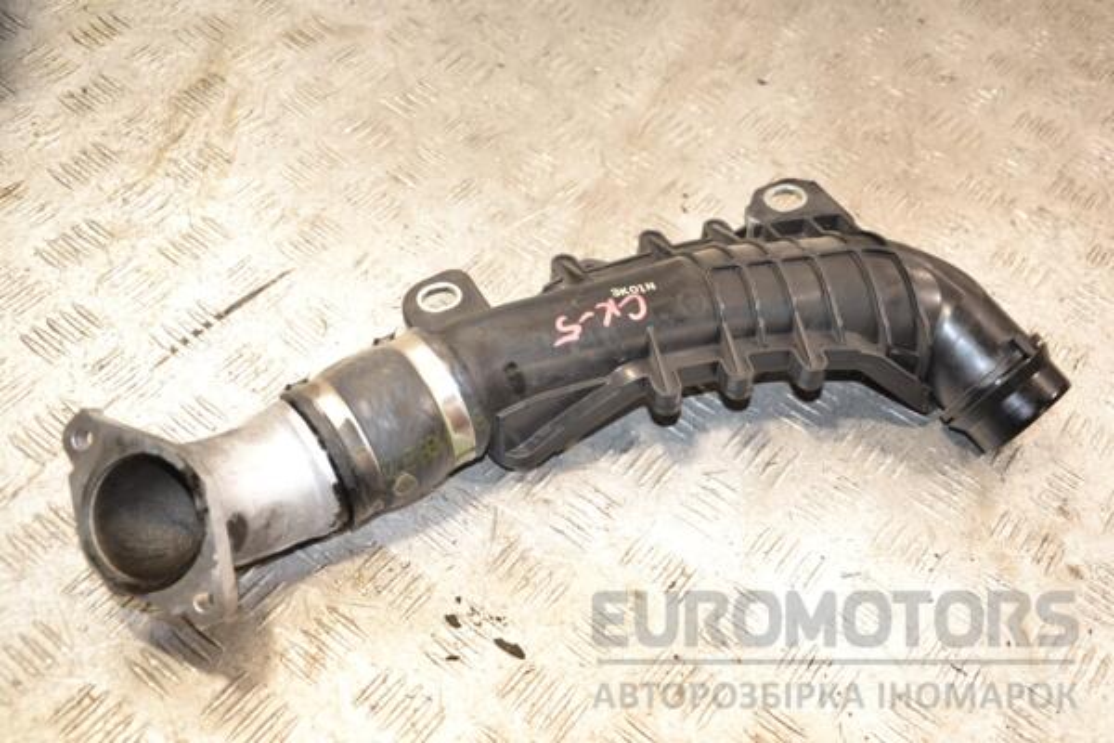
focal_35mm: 45
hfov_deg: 43.6
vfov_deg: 29.9
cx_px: 557
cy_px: 372
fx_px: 1392
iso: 800
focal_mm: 30
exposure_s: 1/125
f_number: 5
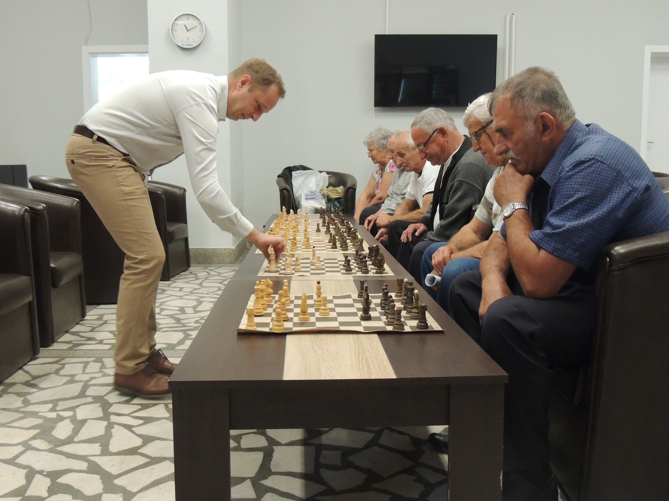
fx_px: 676
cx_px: 334
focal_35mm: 35
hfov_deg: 52.6
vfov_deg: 40.7
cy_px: 250
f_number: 3.3
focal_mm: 6.2
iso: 1000
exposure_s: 1/60
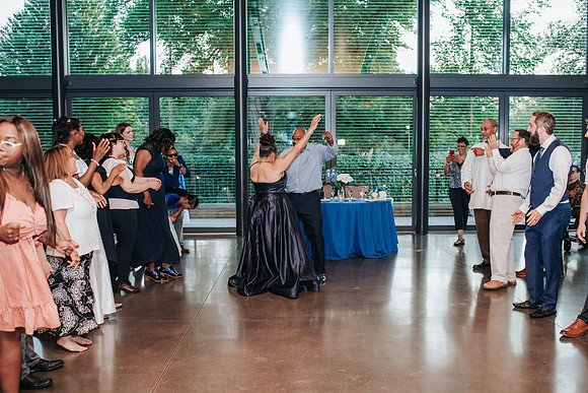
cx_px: 309
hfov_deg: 51.0
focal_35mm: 38
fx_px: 616
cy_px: 204
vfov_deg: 35.3
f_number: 2.8
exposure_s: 1/160
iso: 640
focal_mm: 35
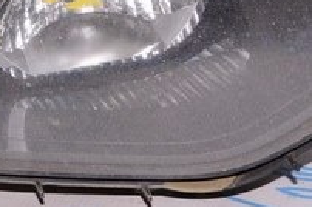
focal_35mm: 152
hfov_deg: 13.5
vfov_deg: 9.0
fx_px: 1315
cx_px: 57
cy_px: 10
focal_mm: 20
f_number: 8
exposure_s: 1/200
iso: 1600
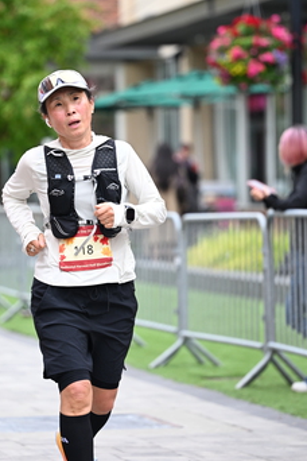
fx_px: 2673
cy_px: 195
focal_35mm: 209
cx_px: 99
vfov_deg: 9.8
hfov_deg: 6.6
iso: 640
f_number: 2.8
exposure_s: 1/1600
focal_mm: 130
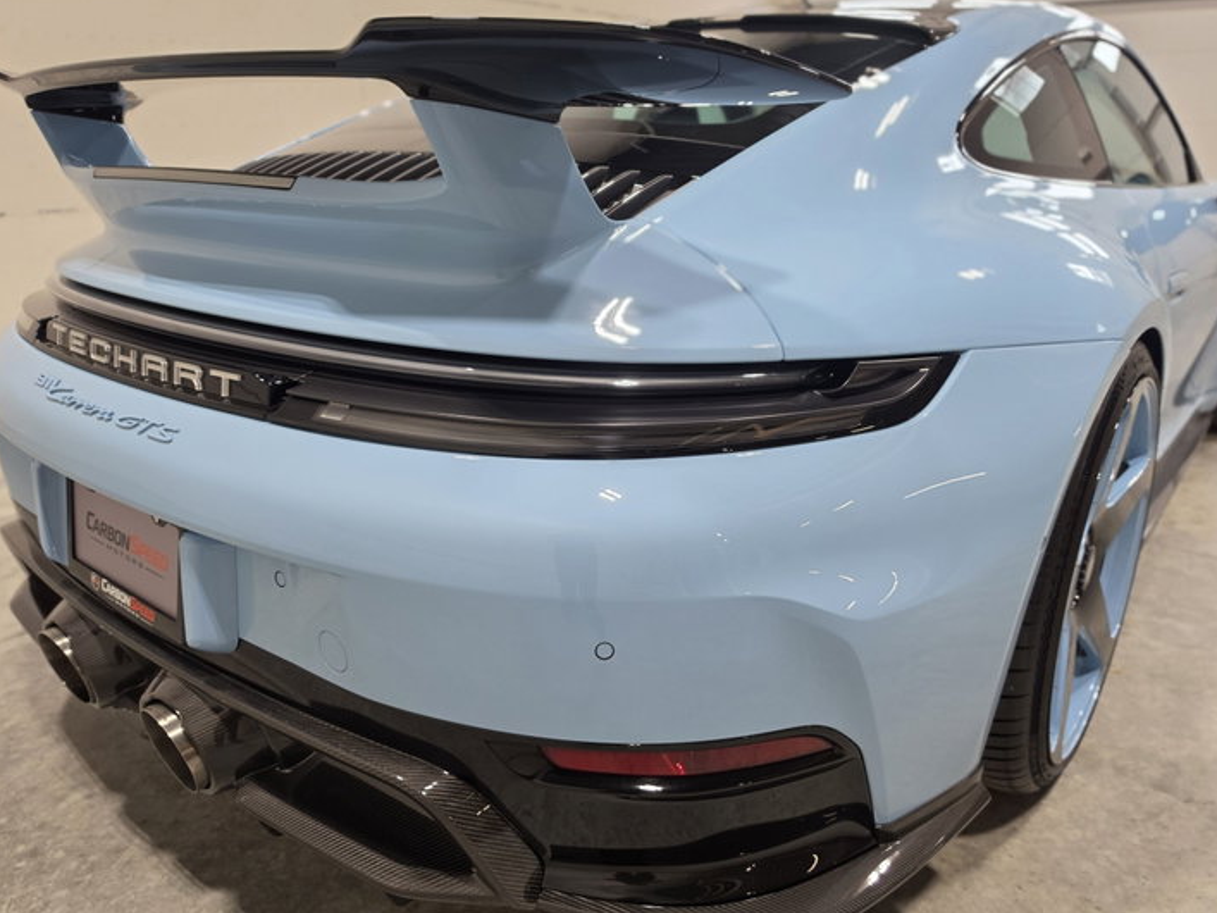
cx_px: 589
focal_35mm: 25
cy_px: 486
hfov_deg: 69.4
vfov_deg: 54.8
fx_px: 879
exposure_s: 1/180
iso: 125
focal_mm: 6.5
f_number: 1.4
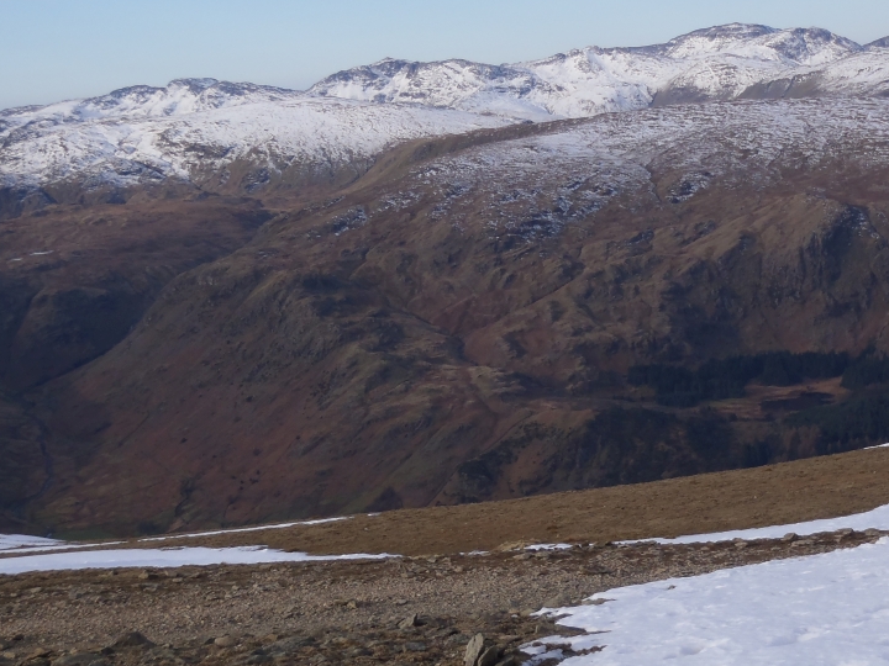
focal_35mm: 73
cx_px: 532
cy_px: 258
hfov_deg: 26.6
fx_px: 1875
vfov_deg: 20.1
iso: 80
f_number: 5.6
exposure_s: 1/400
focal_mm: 8.89
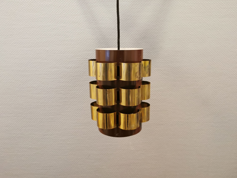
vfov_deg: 49.7
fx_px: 192
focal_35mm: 28
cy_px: 88
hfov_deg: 63.4
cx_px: 121
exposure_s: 1/50
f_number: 1.6
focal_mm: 5.56
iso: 320
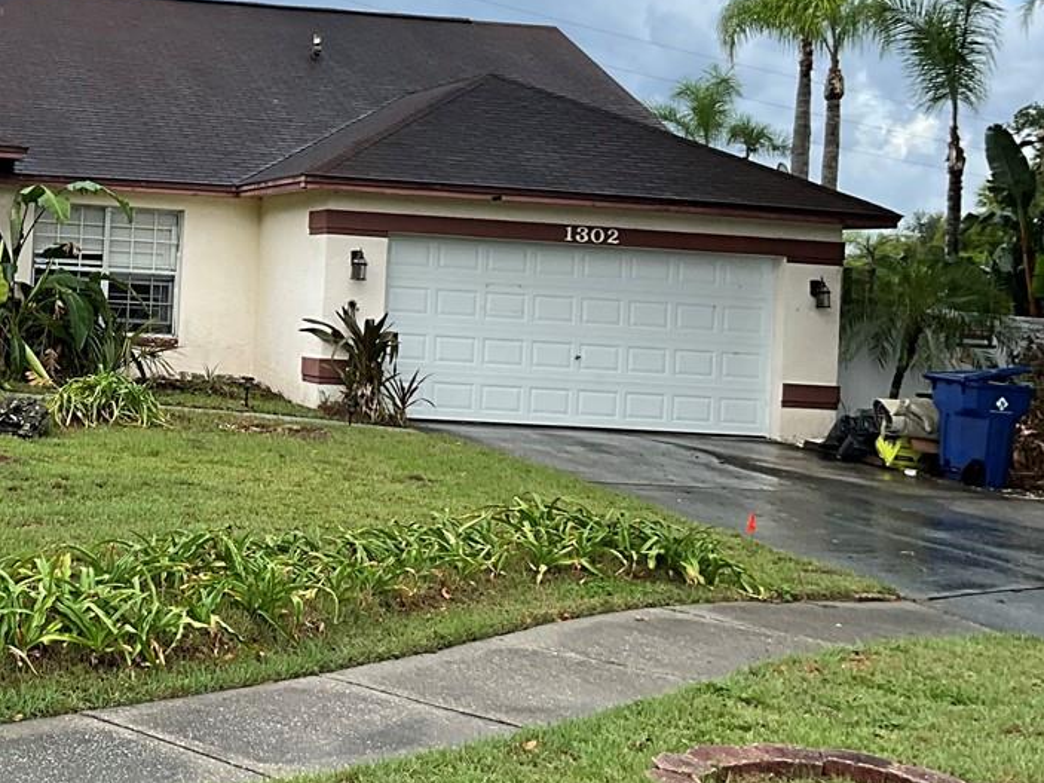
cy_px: 230
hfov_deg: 28.1
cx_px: 70
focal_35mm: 66
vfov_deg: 22.1
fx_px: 1990
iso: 25
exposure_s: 1/792
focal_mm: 3
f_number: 1.8
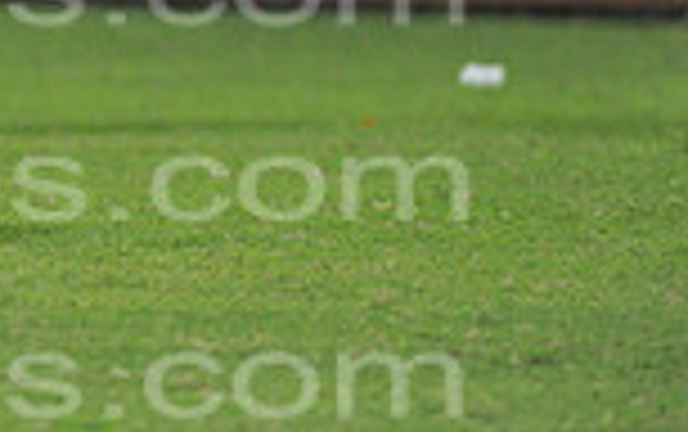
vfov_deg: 1.1
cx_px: -549
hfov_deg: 1.8
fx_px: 21699
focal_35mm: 1156
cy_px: -302
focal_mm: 300
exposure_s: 1/400
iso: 5000
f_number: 3.2
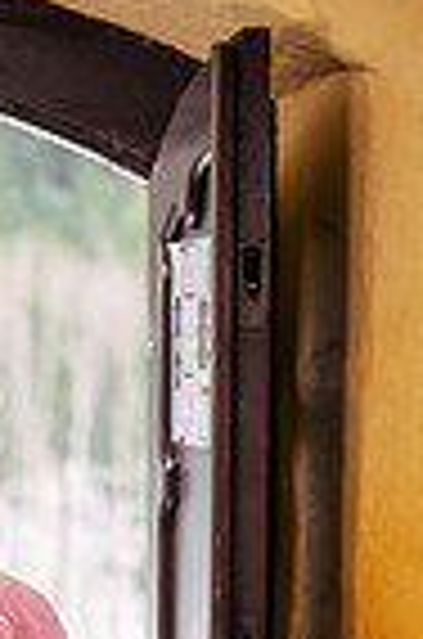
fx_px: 4215
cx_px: -164
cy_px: 819
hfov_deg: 5.7
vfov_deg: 8.6
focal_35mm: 238
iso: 250
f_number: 2.8
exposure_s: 1/100
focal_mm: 75
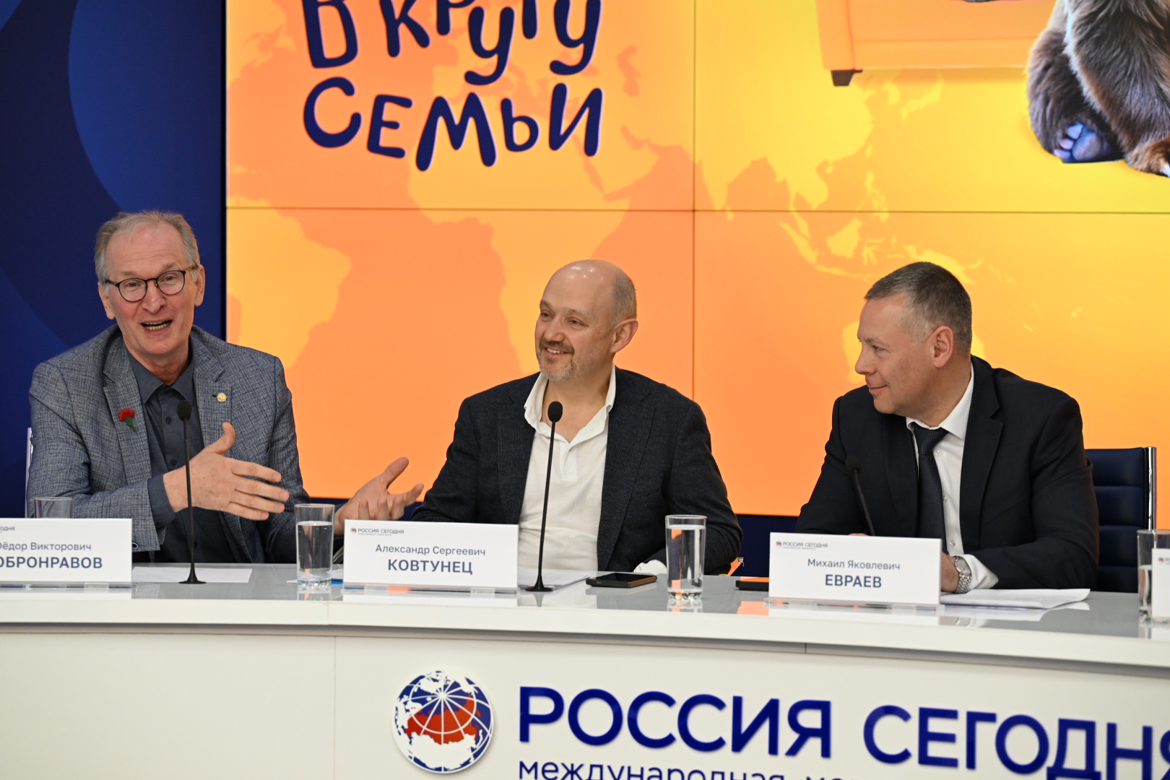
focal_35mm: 120
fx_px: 3900
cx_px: 585
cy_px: 390
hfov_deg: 17.1
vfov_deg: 11.4
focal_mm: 120
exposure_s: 1/250
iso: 2500
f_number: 4
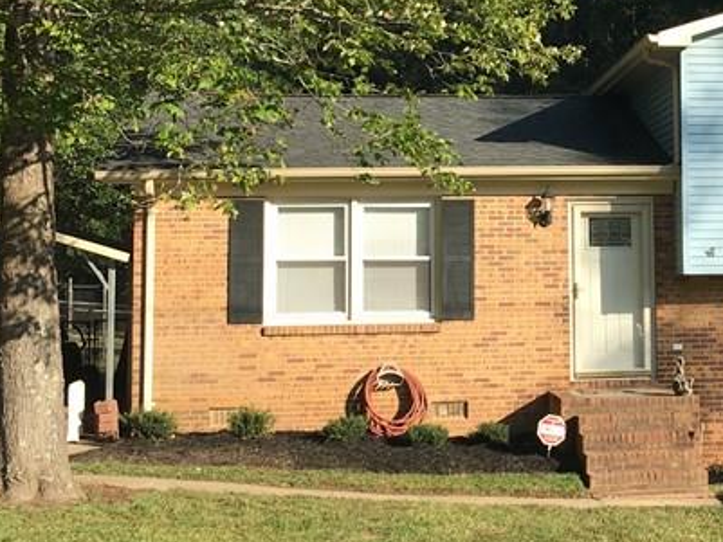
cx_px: 622
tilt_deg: +5.0
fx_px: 1546
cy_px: 182
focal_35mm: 74
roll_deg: +0.6
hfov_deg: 25.7
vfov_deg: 19.8
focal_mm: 4.15
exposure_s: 1/864
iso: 25
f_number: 2.2
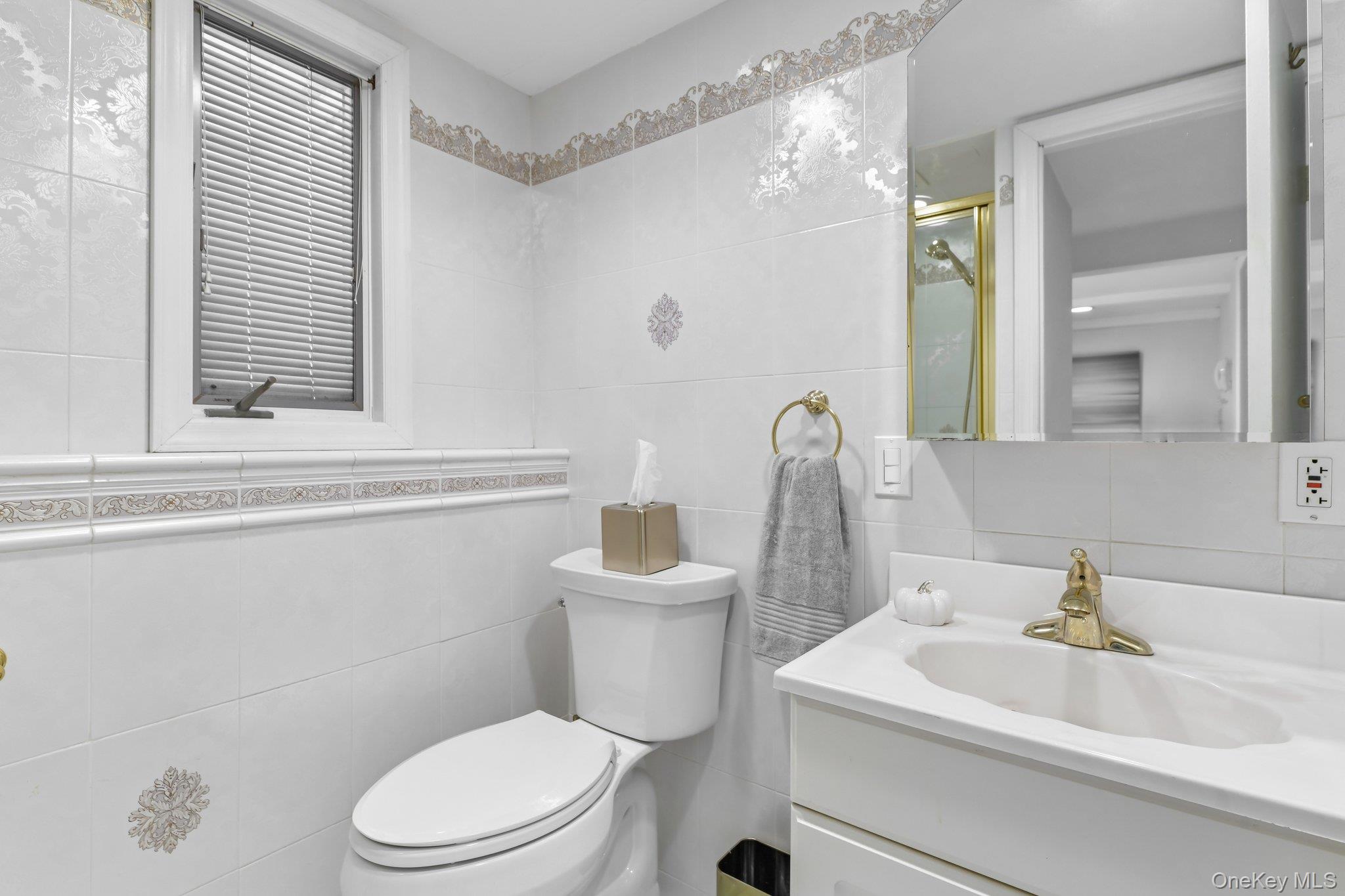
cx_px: 672
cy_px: 448
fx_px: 635
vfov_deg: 70.4
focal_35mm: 17
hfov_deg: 93.3
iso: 320
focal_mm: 17
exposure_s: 1/13
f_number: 9
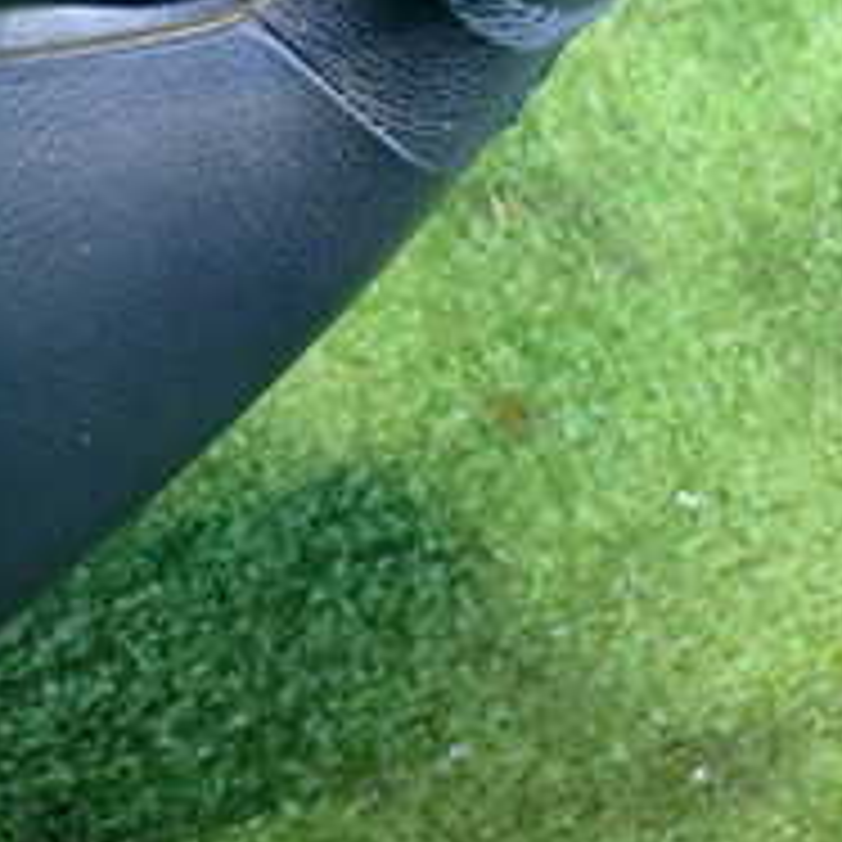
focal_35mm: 85
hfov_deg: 19.6
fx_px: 2339
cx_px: -72
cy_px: 135
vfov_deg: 20.1
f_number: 2.3
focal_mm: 5.4
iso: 640
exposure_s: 1/30
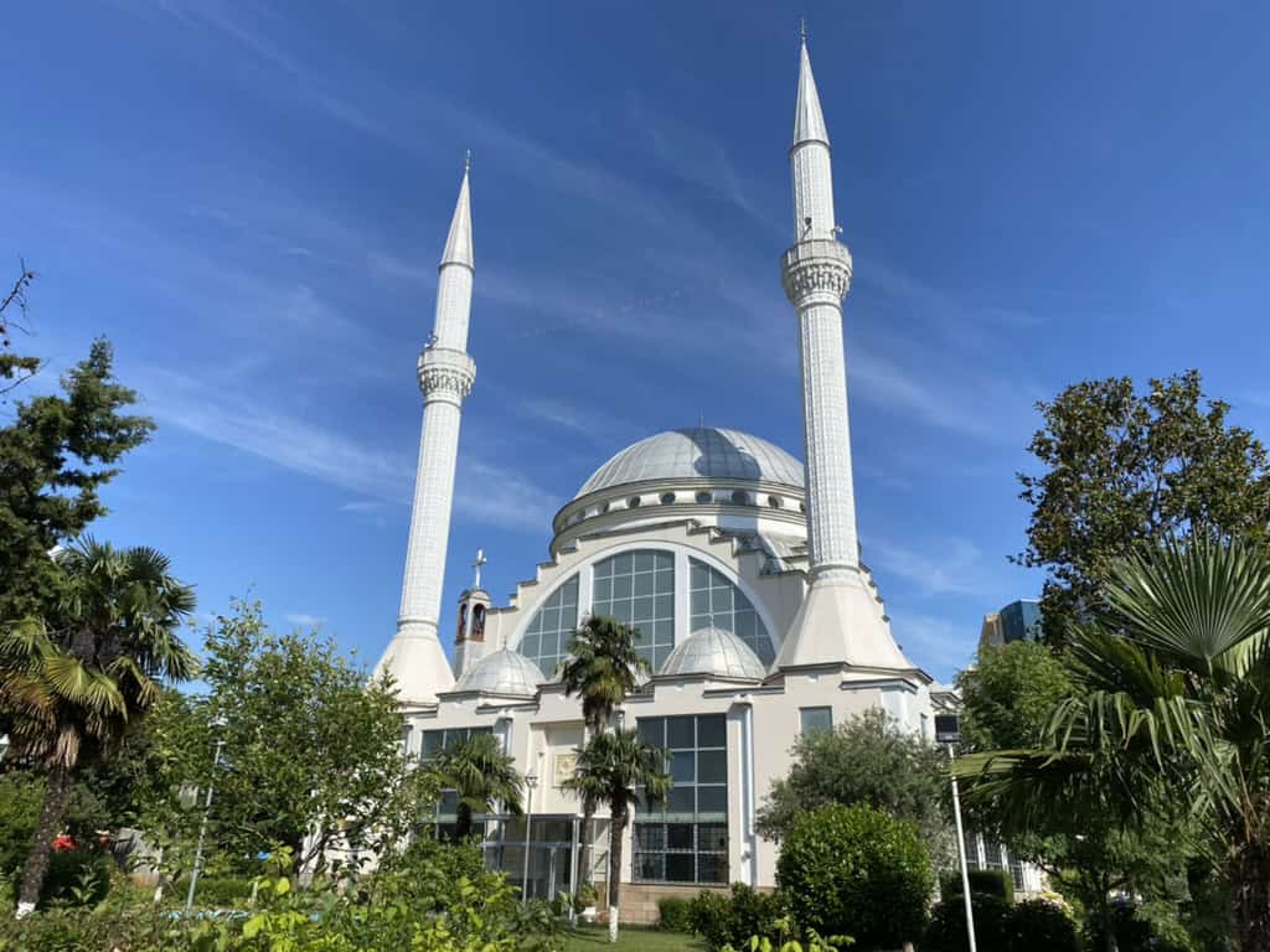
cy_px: 476
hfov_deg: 67.3
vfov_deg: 53.1
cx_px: 635
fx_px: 954
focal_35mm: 26
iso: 32
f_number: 1.8
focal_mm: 4.2
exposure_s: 1/3610
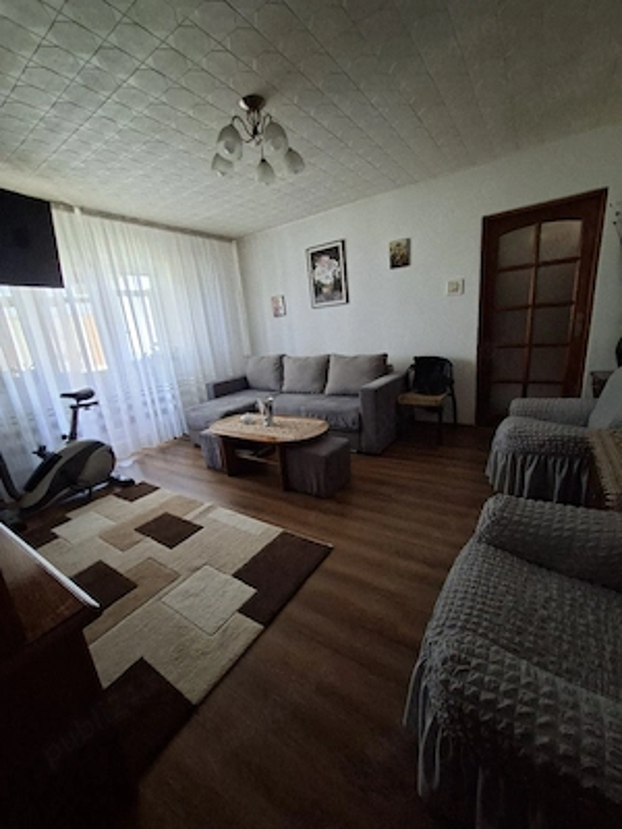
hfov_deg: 89.9
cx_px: 311
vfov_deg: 106.2
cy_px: 414
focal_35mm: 13
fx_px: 311
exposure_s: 1/25
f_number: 2.2
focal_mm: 1.74
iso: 500
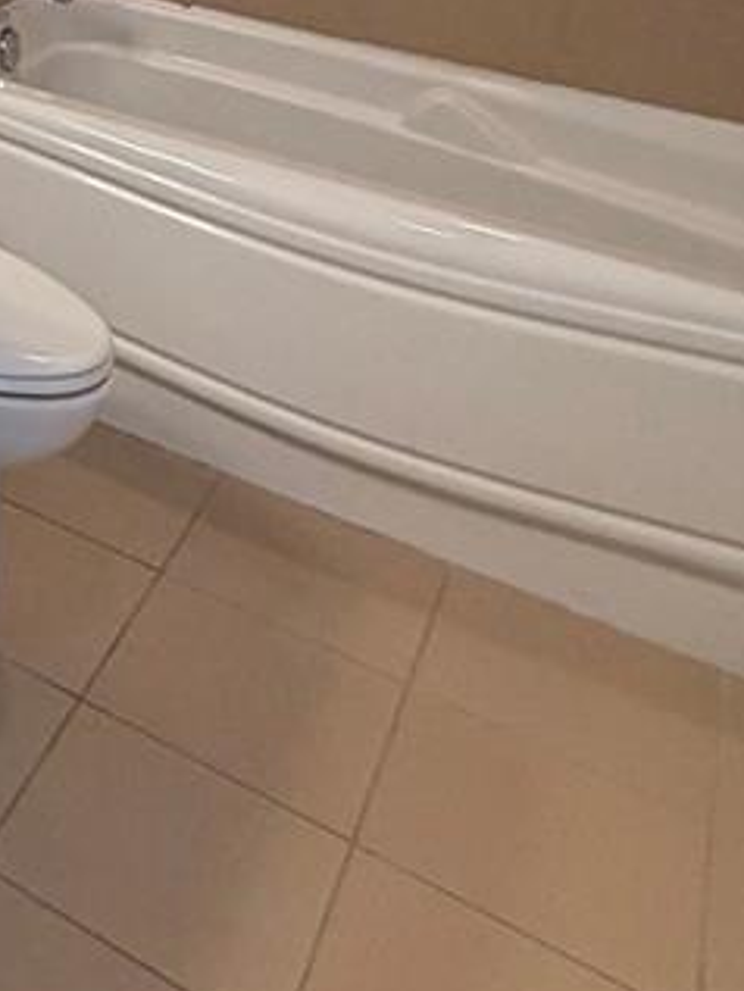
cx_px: -478
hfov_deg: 21.4
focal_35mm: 53
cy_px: -238
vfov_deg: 30.1
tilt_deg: -9.3
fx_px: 1518
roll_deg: -2.0
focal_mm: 2.22
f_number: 2.2
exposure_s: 1/120
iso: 250
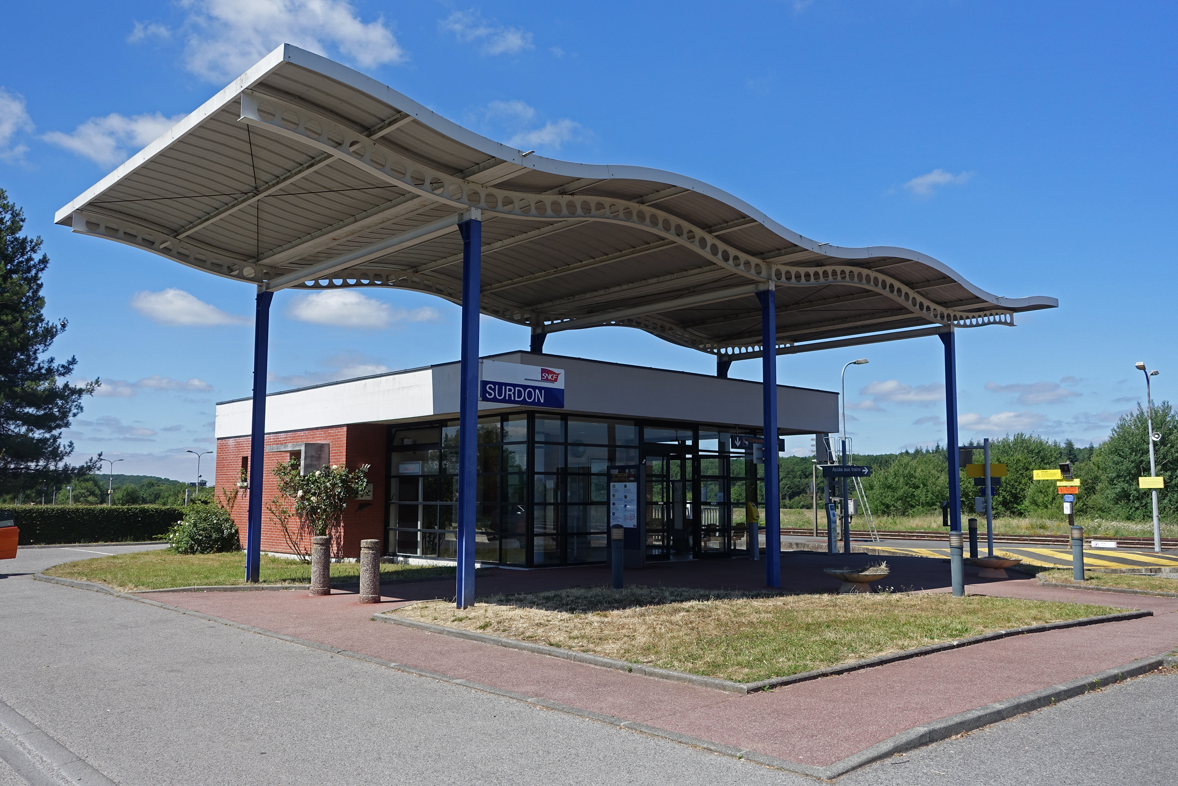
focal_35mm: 29
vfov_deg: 45.0
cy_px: 393
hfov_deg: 63.7
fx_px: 949
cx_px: 589
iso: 125
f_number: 8
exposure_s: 1/1250
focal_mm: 10.81
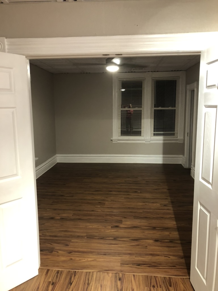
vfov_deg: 63.4
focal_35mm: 28
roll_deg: +0.8
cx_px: 109
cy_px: 146
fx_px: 235
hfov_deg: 49.7
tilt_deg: -8.0
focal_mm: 3.99
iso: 100
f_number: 1.8
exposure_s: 1/13
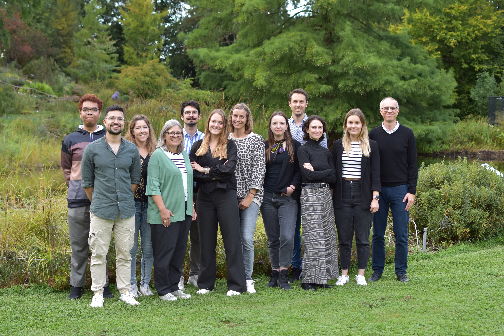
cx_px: 252
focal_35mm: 52
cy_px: 168
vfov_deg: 25.8
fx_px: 735
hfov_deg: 37.9
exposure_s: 1/320
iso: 200
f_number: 2.8
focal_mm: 35
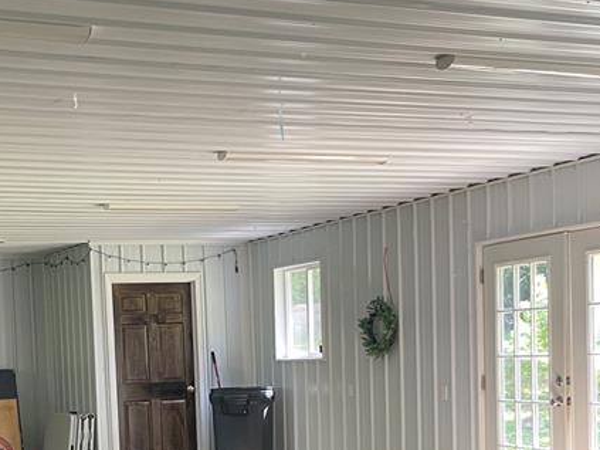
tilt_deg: -2.6
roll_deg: +2.5
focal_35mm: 63
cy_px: 402
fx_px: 1092
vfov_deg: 22.7
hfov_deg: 30.4
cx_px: 179
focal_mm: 4.2
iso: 100
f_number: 1.6
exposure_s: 1/60
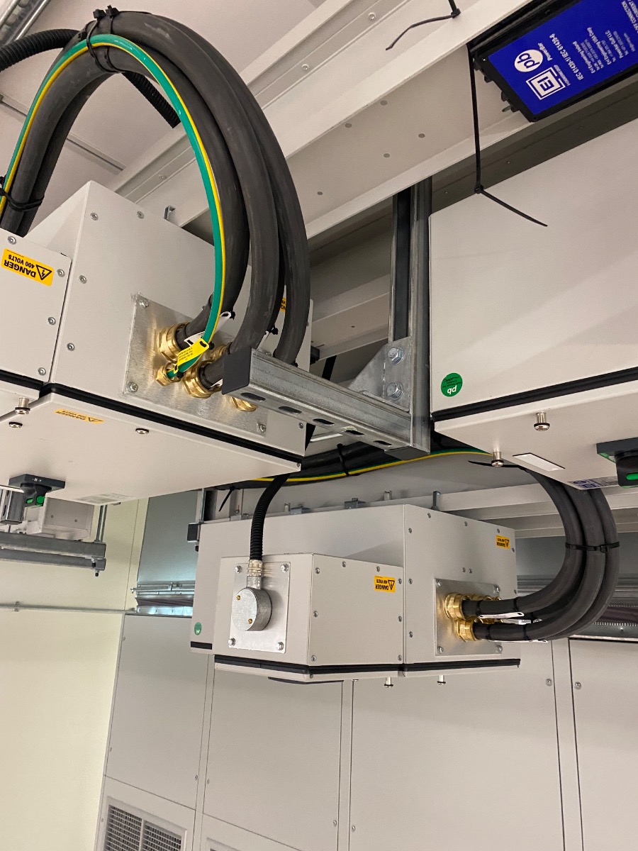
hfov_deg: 53.1
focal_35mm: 26
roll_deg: -2.6
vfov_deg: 67.3
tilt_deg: +19.1
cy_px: 426
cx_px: 319
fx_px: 639
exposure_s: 1/60
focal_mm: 4.25
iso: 320
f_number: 1.8
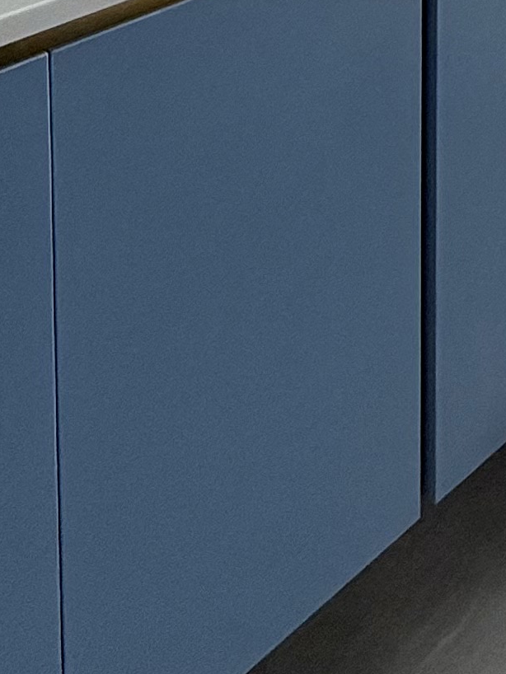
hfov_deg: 19.9
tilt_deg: -5.5
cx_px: 629
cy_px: -418
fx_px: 1344
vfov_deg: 21.8
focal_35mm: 69
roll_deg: -1.4
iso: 80
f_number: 2.2
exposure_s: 1/99
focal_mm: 2.22
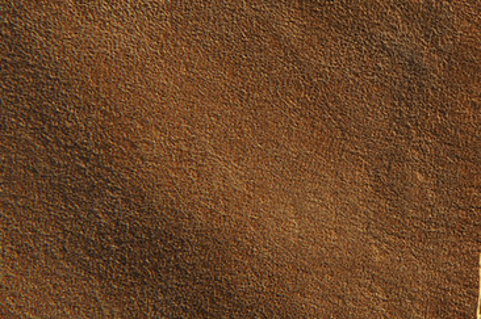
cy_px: 154
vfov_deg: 10.5
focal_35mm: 130
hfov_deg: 15.5
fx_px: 1735
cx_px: 482
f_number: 18
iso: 250
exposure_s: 1/60
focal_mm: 52
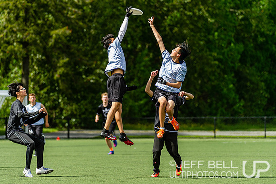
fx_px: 1890
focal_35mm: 247
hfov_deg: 8.4
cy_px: 75
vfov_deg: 5.6
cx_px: 143
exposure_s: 1/1600
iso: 500
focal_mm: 200
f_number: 4
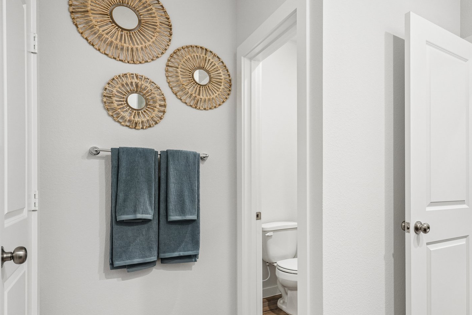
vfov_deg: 54.8
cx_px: 320
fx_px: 302
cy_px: 186
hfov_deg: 73.5
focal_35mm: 23
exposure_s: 1/10
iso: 400
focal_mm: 16
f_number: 8
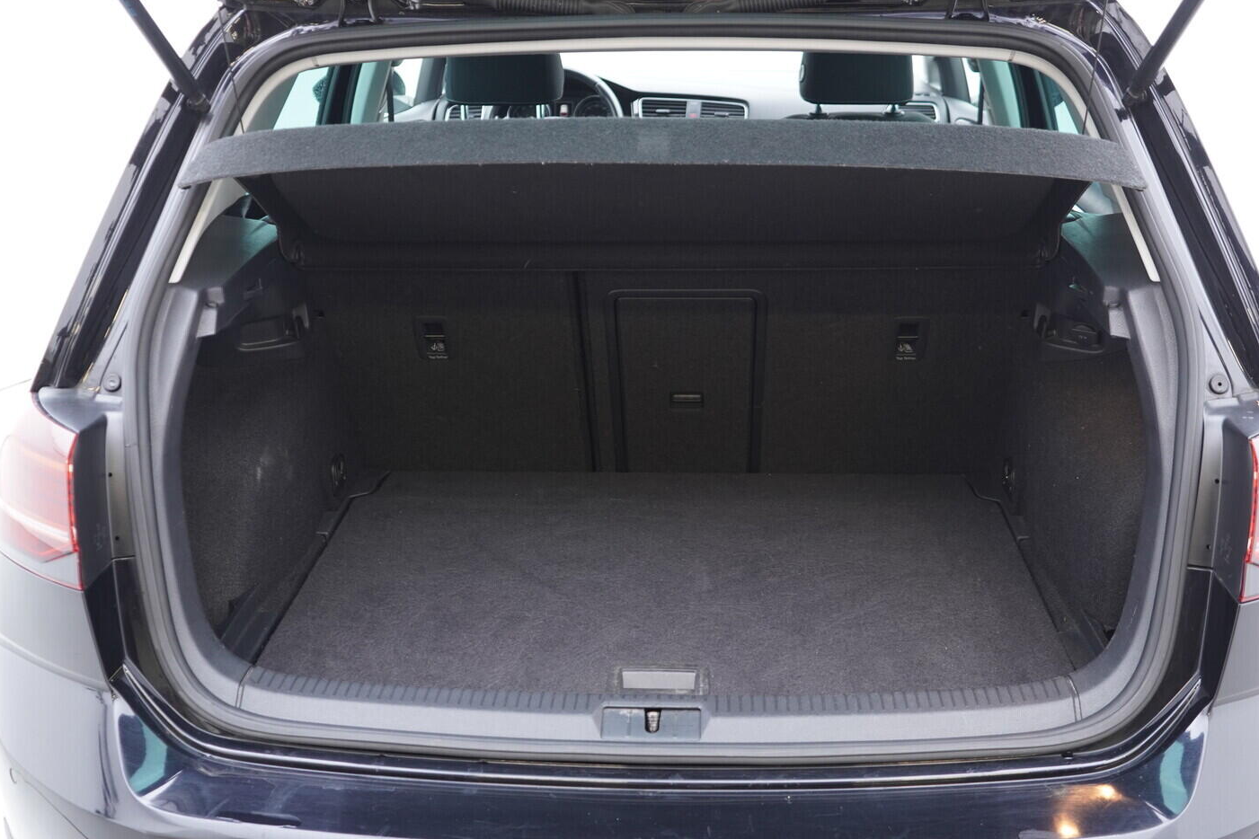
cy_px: 429
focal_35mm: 37
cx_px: 643
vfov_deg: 35.9
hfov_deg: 51.9
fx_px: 1294
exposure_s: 1/40
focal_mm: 24
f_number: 2.8
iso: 500
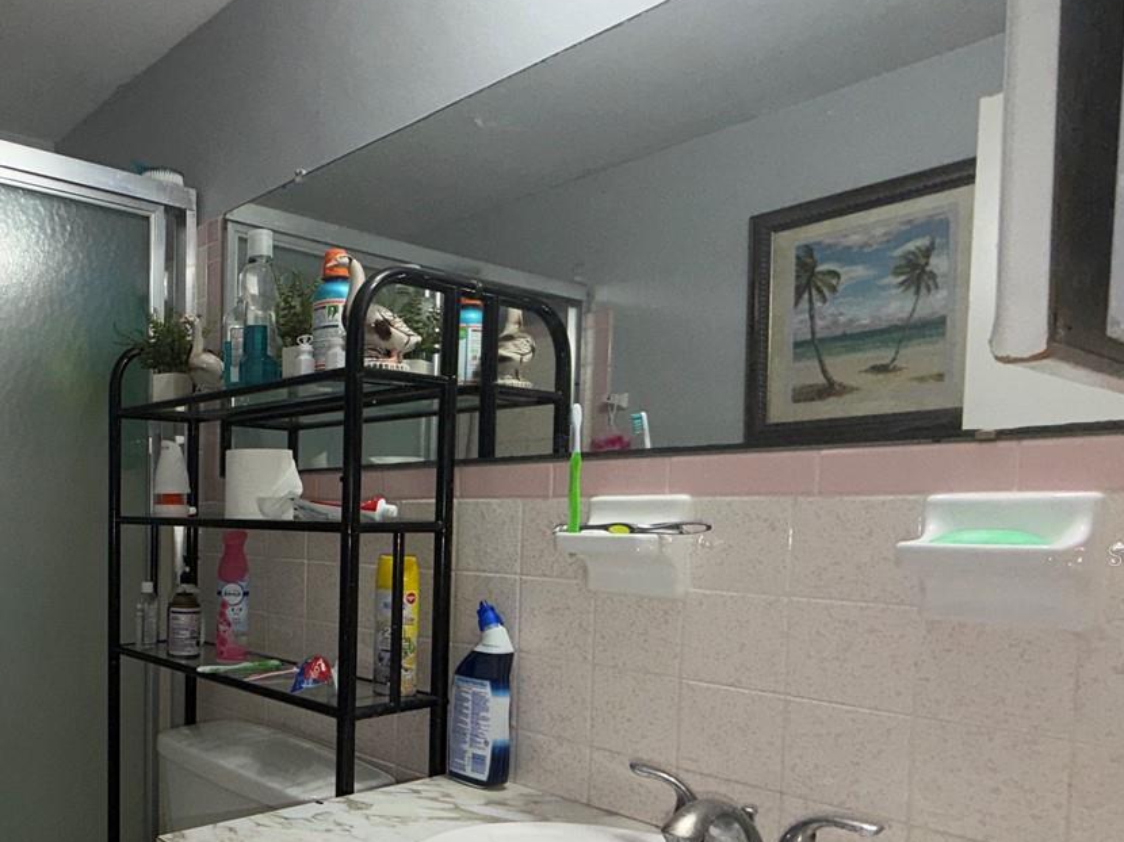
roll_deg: -1.2
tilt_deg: -2.6
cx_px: 152
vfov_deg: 50.5
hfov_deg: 57.8
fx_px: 876
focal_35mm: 27
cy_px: 555
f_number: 2.2
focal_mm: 2.22
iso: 50
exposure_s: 1/120
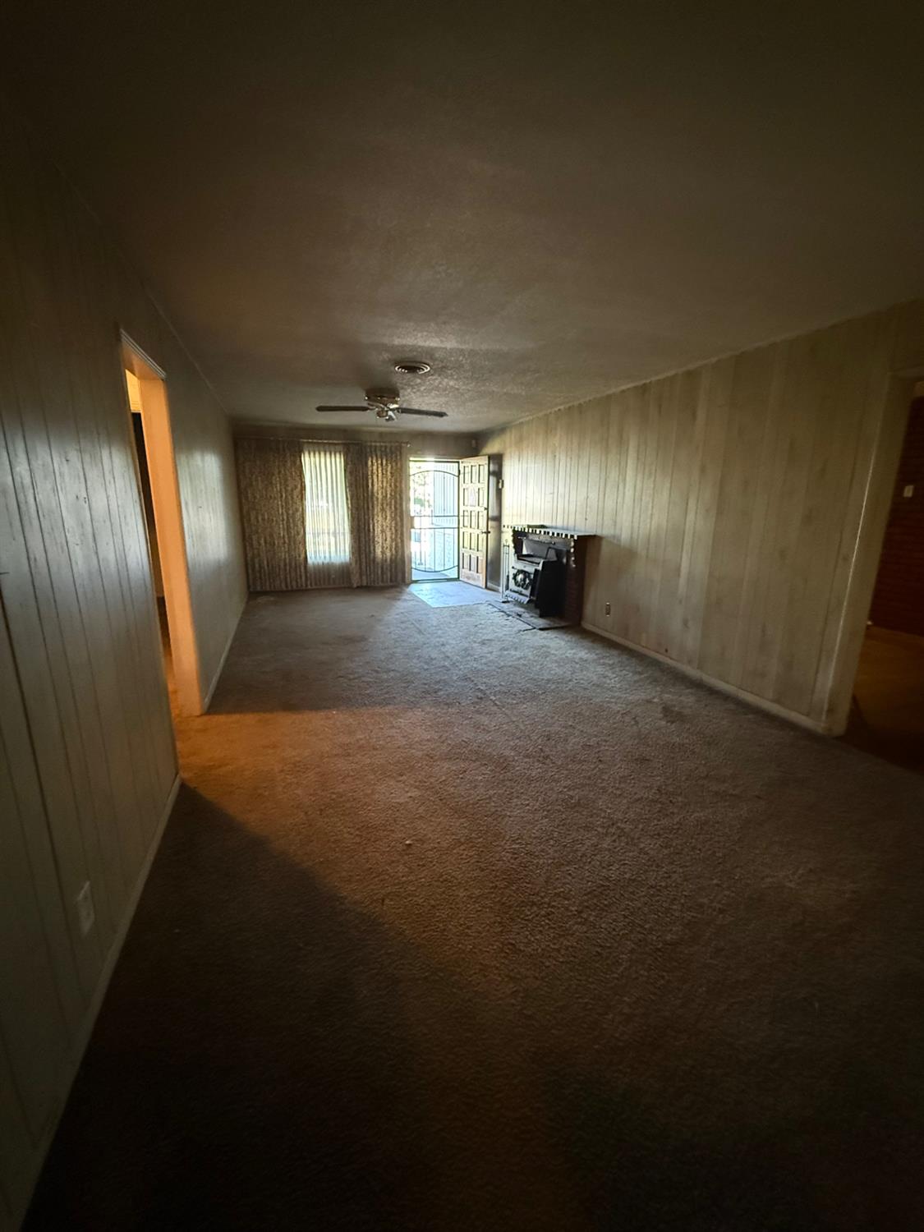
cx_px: 462
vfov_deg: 102.1
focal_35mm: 14
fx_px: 498
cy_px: 616
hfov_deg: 85.7
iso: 1600
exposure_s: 1/60
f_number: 2.2
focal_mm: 2.22
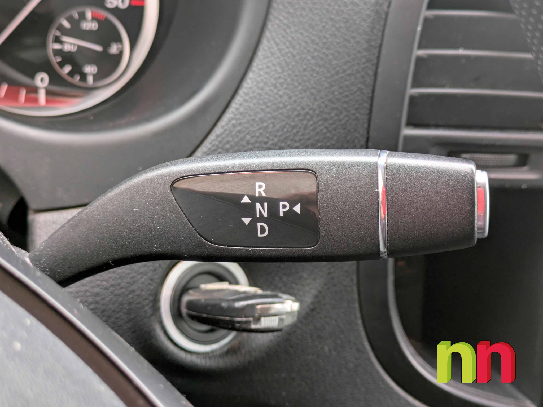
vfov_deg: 56.8
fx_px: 376
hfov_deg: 71.6
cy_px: 204
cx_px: 272
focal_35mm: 24
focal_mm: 6.86
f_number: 1.8
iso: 80
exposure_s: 1/3200
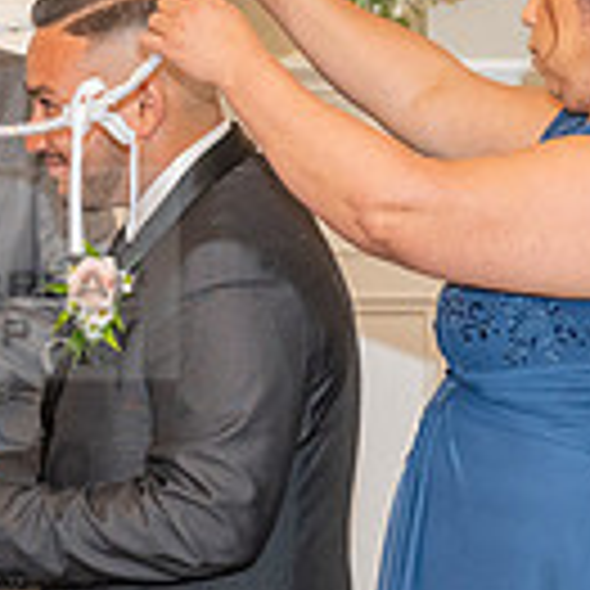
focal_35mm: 211
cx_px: -203
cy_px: 272
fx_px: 4069
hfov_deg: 8.2
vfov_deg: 8.3
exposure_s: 1/200
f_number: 3.5
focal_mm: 56
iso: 1250
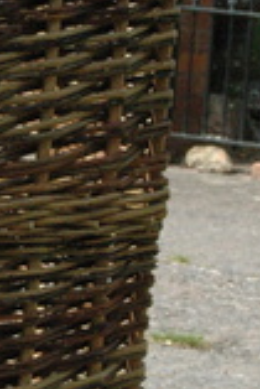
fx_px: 2486
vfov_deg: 8.9
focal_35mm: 230
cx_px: -162
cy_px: 139
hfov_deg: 5.9
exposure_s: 1/800
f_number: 14
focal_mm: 40
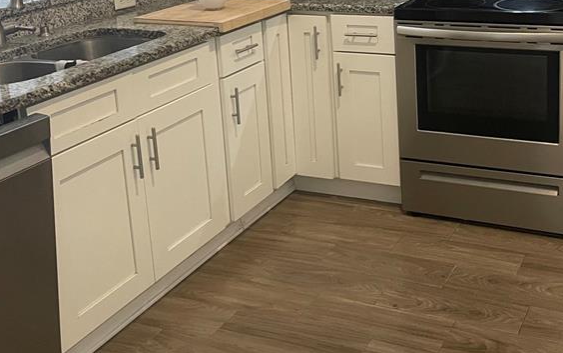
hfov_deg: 39.6
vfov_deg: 25.2
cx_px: 389
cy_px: 51
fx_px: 767
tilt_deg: -13.2
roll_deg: +2.3
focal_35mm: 50
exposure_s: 1/40
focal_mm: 4.2
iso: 400
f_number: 1.6
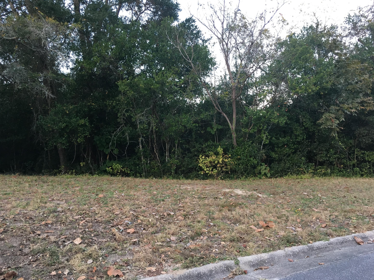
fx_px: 324
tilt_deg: +1.9
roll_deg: +1.6
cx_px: 186
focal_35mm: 30
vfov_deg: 46.8
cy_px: 142
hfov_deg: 60.0
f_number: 2.2
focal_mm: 4.15
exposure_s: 1/30
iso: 40
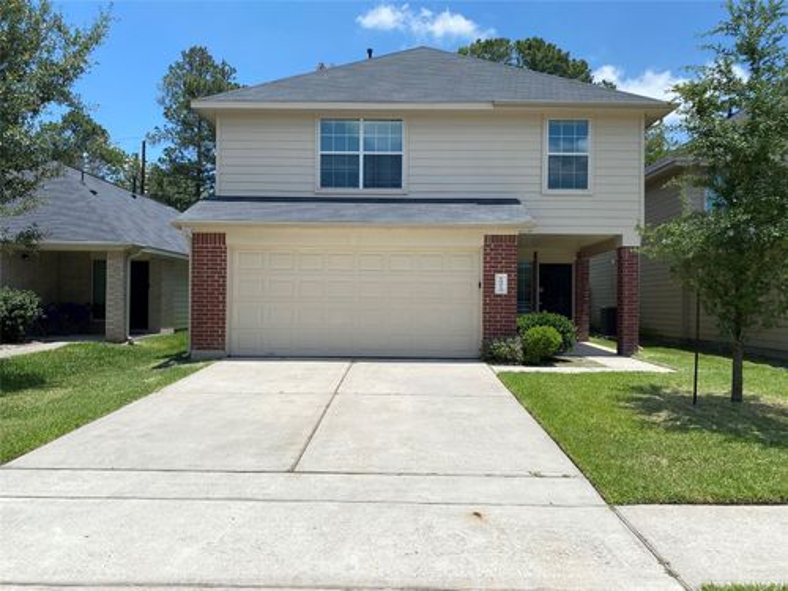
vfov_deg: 53.1
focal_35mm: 26
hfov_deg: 67.3
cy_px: 296
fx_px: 592
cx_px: 394
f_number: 1.8
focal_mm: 4.25
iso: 32
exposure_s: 1/4608
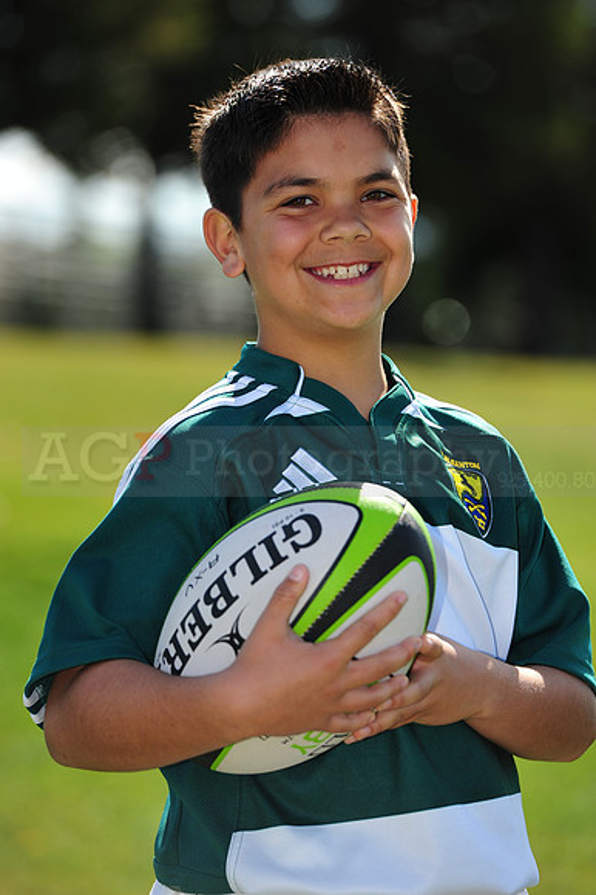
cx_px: 298
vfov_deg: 10.3
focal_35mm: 200
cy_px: 448
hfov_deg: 6.9
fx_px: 4972
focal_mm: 200
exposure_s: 1/800
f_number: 4.5
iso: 200
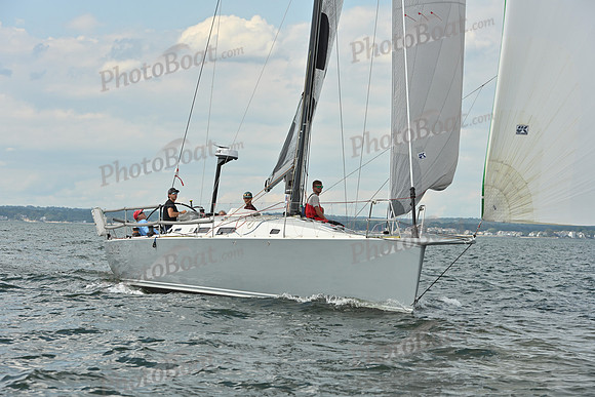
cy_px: 198
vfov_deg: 12.5
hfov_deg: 18.6
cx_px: 298
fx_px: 1818
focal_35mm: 110
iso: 320
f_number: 7.1
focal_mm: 110
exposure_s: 1/1600
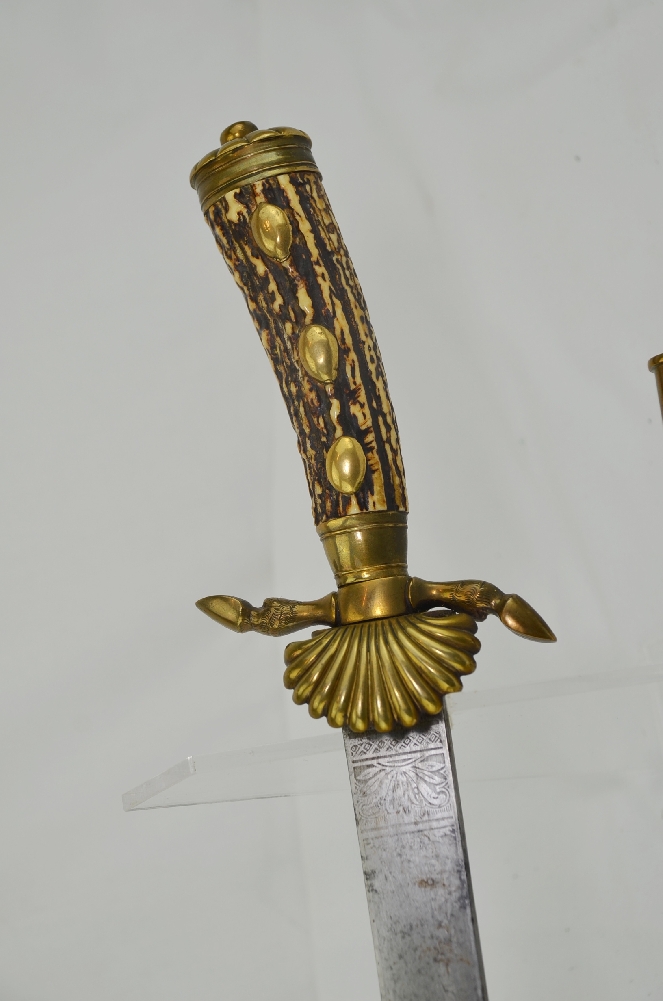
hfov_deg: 17.4
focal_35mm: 78
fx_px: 2164
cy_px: 500
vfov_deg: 26.0
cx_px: 332
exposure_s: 1/160
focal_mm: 52
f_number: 6.3
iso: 200
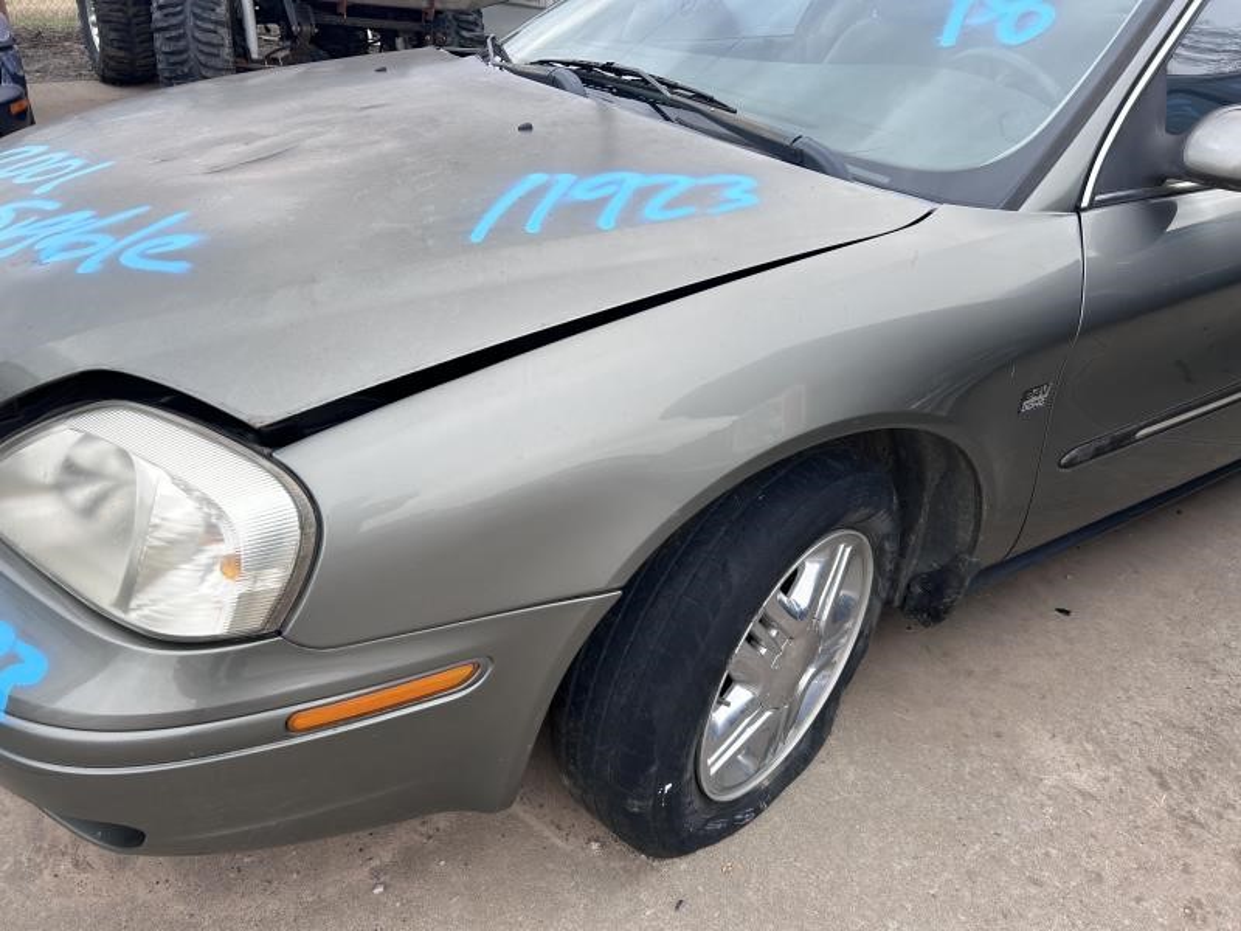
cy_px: 466
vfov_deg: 53.1
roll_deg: -4.3
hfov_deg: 67.3
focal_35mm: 26
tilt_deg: -31.2
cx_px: 620
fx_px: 932
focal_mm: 5.7
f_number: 1.5
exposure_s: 1/339
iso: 50
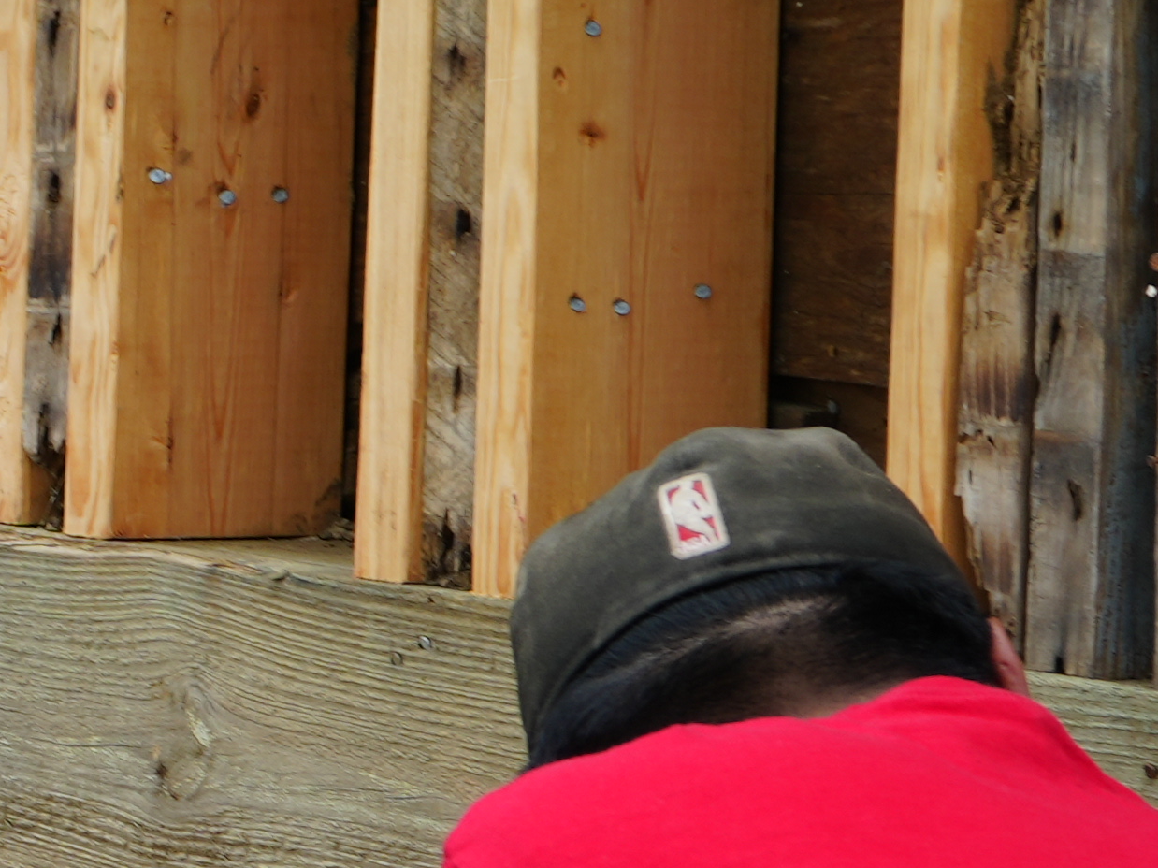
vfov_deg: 6.0
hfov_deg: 7.8
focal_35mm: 245
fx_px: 8194
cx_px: -1055
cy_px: 1005
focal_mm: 45
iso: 100
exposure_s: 1/100
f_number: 5
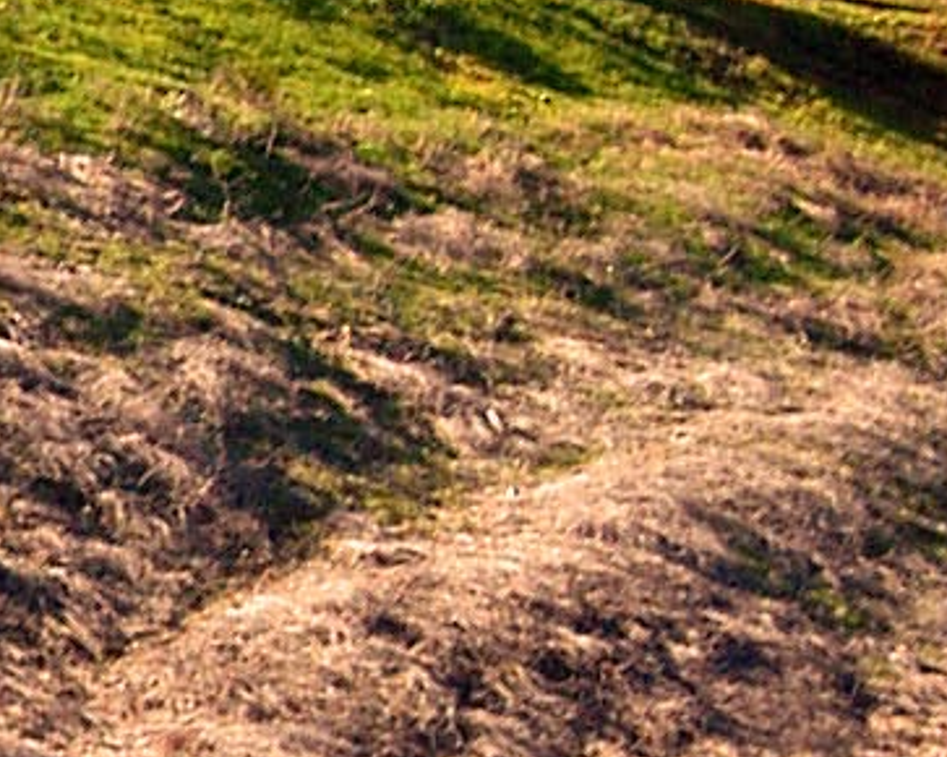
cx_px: -817
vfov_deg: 7.3
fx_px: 5883
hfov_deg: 8.8
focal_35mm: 210
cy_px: 694
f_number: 5.6
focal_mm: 18
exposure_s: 1/125
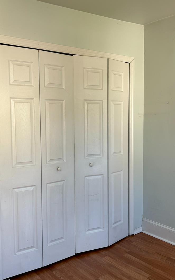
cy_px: 143
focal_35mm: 39
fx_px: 298
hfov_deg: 32.6
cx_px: 106
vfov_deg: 50.4
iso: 64
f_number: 1.5
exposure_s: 1/121
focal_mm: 5.7
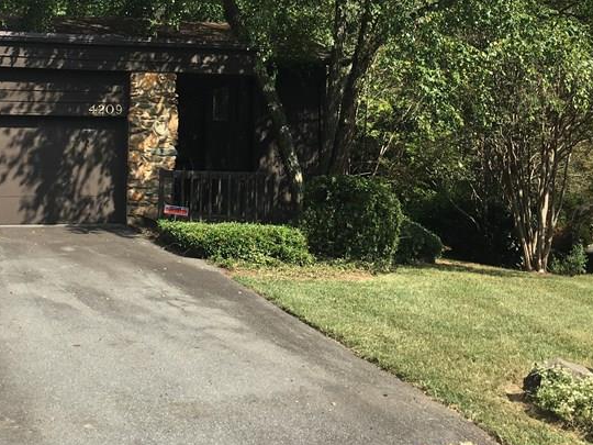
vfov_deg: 25.6
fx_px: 942
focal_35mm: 55
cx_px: 221
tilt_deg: +9.6
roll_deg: -1.3
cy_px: 34
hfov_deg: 34.7
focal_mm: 4.15
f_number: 2.2
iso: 25
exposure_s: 1/864
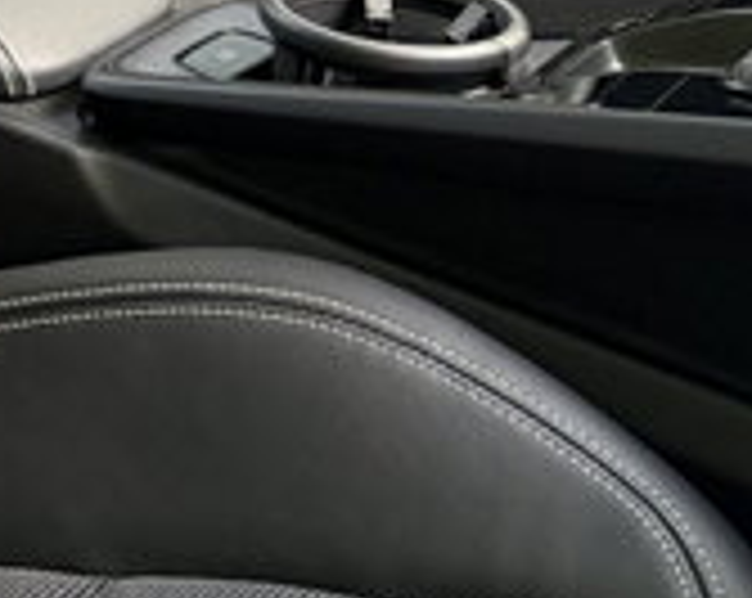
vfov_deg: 13.0
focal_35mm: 108
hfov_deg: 15.2
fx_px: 2399
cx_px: -644
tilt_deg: -13.0
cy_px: -459
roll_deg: +1.2
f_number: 1.78
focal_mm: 6.76
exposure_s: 1/61
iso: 200
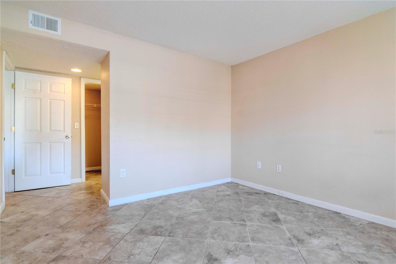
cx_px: 198
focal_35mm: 16
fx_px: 181
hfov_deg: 95.0
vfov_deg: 72.0
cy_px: 132
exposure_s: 1/5
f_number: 14
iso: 640
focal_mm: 11
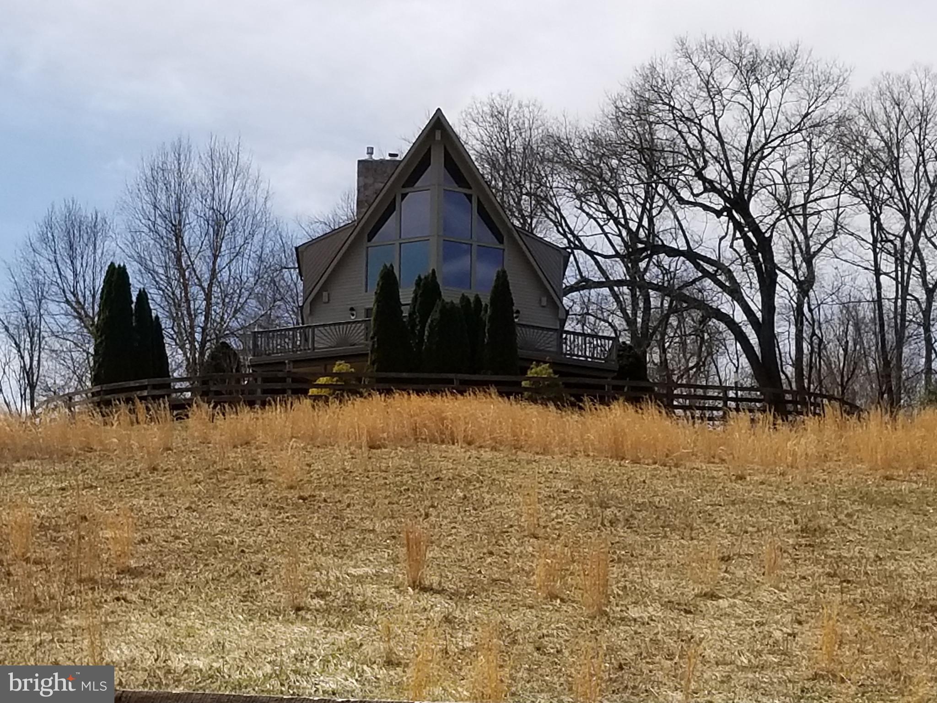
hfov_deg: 67.3
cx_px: 468
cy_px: 352
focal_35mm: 26
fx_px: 704
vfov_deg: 53.1
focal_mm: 4.25
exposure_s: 1/3460
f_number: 1.7
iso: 50
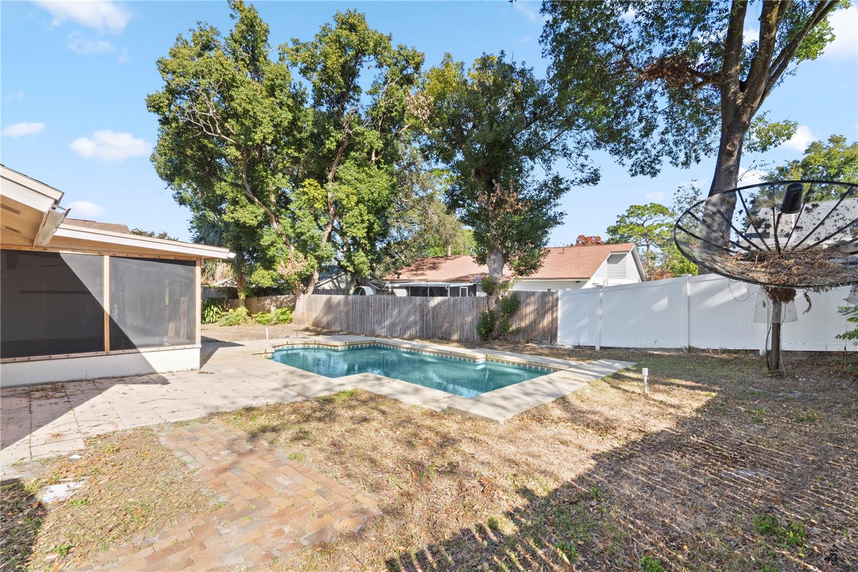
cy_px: 286
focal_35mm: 16
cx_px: 429
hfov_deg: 96.7
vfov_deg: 73.7
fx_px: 381
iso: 100
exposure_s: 1/5
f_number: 14
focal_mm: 16
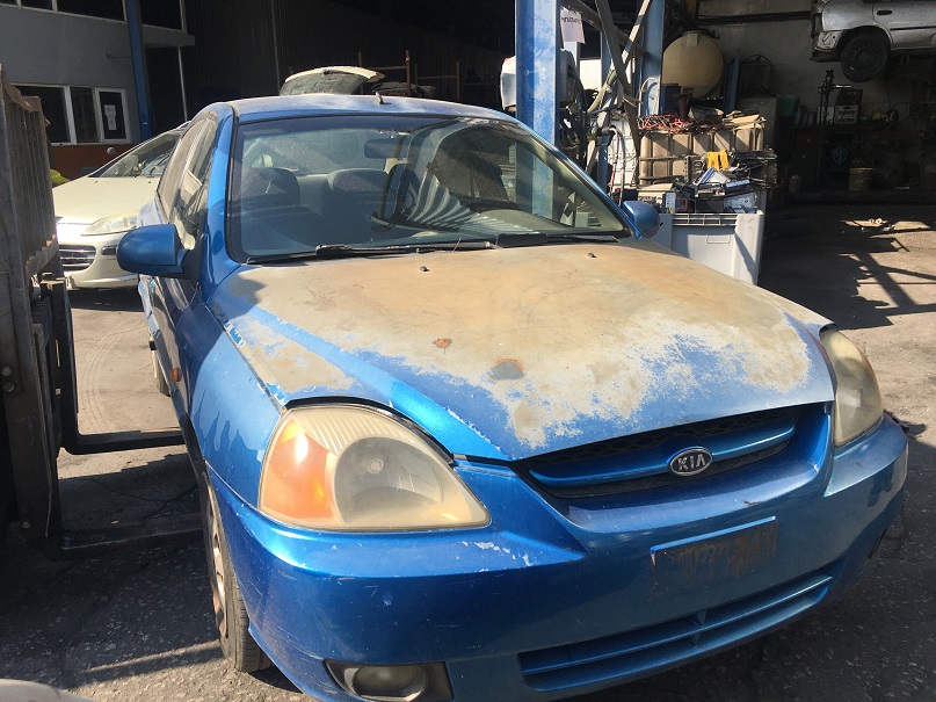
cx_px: 468
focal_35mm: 29
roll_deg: -0.3
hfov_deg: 61.7
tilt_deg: -12.3
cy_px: 351
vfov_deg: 48.2
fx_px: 784
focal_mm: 4.15
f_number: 2.2
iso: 25
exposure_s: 1/874
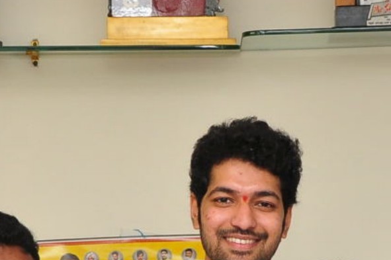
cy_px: 477
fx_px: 1617
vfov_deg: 8.8
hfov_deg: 13.8
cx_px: 153
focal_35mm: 149
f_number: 4.5
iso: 640
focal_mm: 26
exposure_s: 1/125
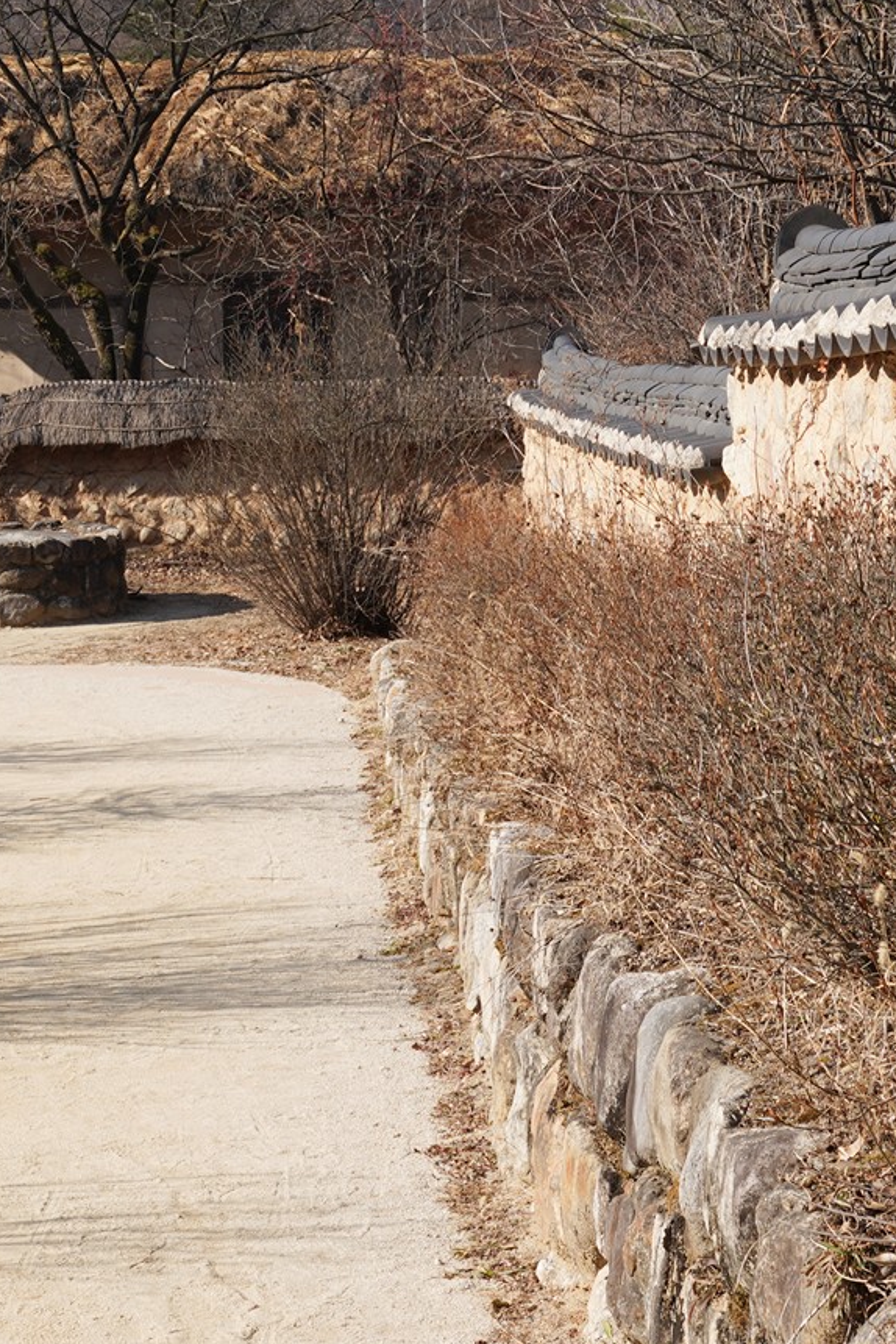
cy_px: 389
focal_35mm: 86
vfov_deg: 23.5
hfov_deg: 15.2
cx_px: -245
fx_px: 3210
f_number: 13
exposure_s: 1/100
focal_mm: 37
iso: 100
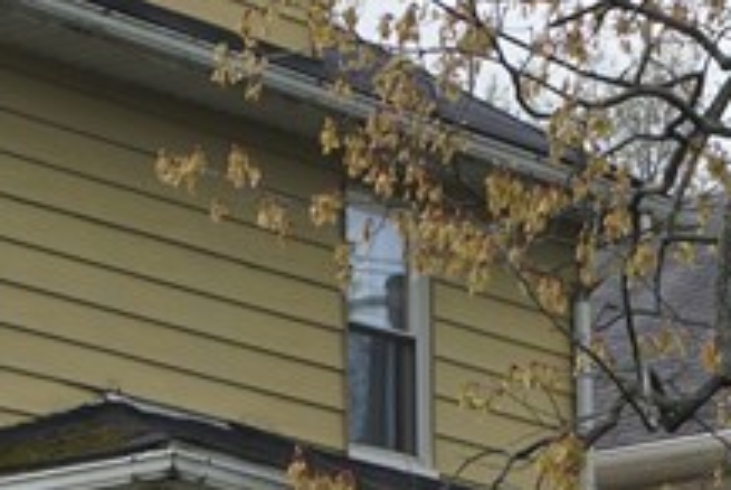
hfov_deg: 10.0
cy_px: 738
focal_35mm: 201
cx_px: -191
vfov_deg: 6.7
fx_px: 4097
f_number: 8
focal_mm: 27
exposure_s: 1/125
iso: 100
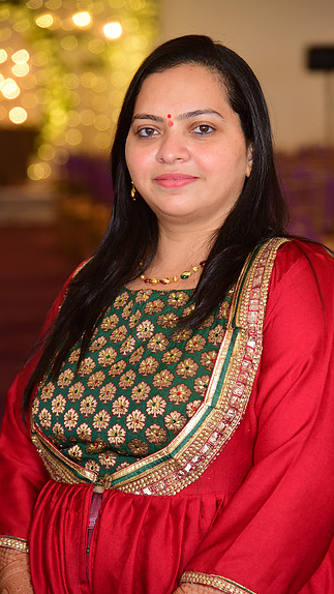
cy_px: 296
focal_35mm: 127
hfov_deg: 9.6
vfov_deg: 16.9
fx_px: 1999
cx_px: 188
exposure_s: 1/160
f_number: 4.5
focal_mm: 120
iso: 1250
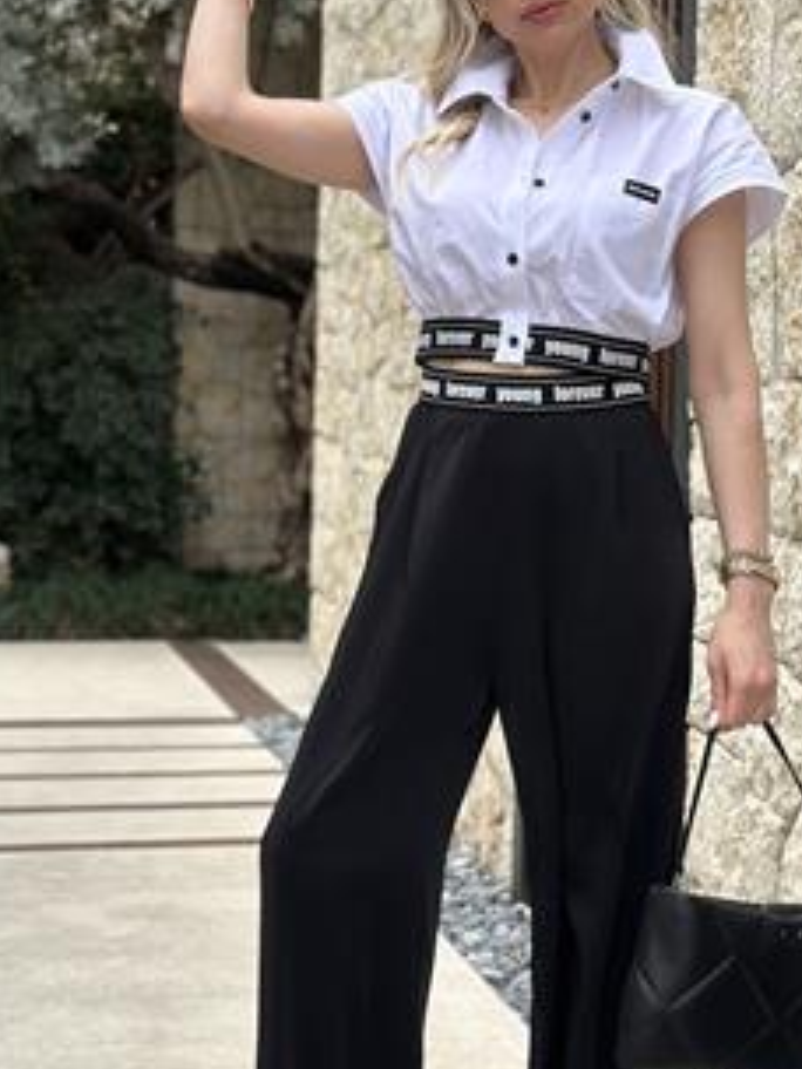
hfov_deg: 18.0
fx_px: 2533
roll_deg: -0.5
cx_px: 475
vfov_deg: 23.8
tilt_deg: -2.9
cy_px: 492
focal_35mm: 82
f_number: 1.78
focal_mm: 6.86
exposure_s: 1/850
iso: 80
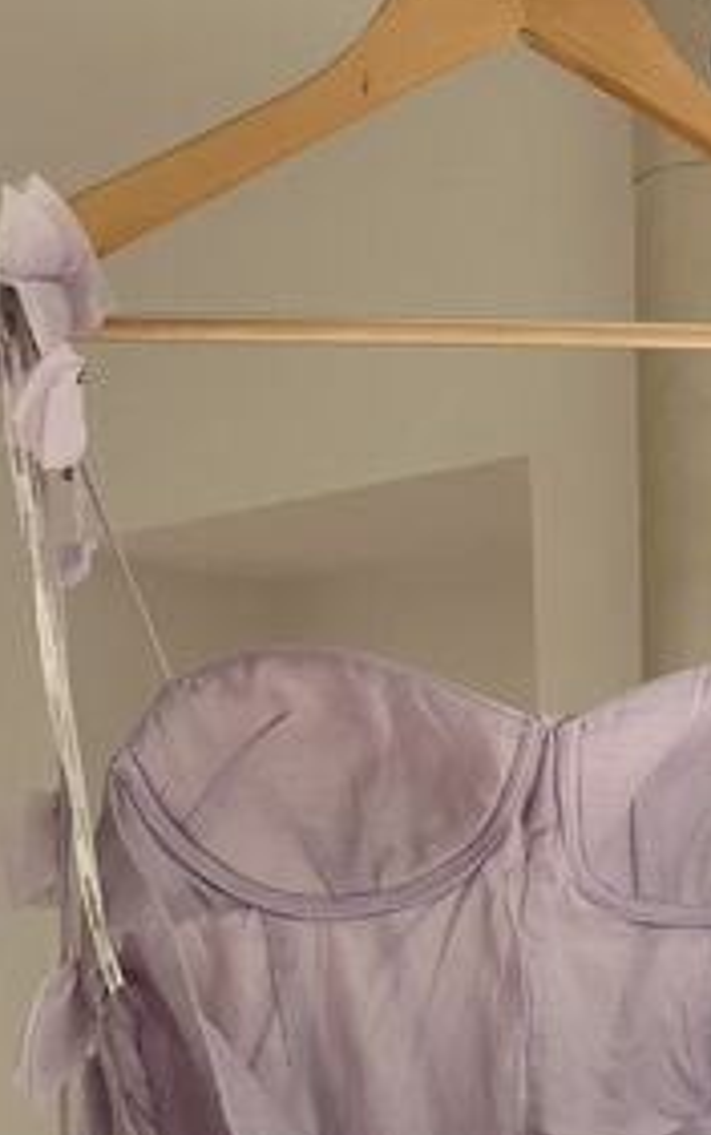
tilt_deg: -1.7
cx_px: 513
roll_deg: +2.6
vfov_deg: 41.7
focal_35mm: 47
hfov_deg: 27.2
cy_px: 808
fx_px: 1455
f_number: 1.5
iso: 200
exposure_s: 1/60
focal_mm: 5.7
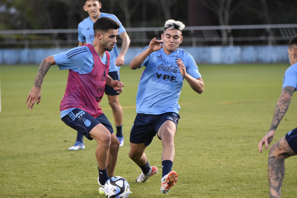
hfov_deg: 9.1
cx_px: 148
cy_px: 99
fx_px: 1858
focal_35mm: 225
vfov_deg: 6.1
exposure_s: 1/500
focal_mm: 150
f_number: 2.8
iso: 2000
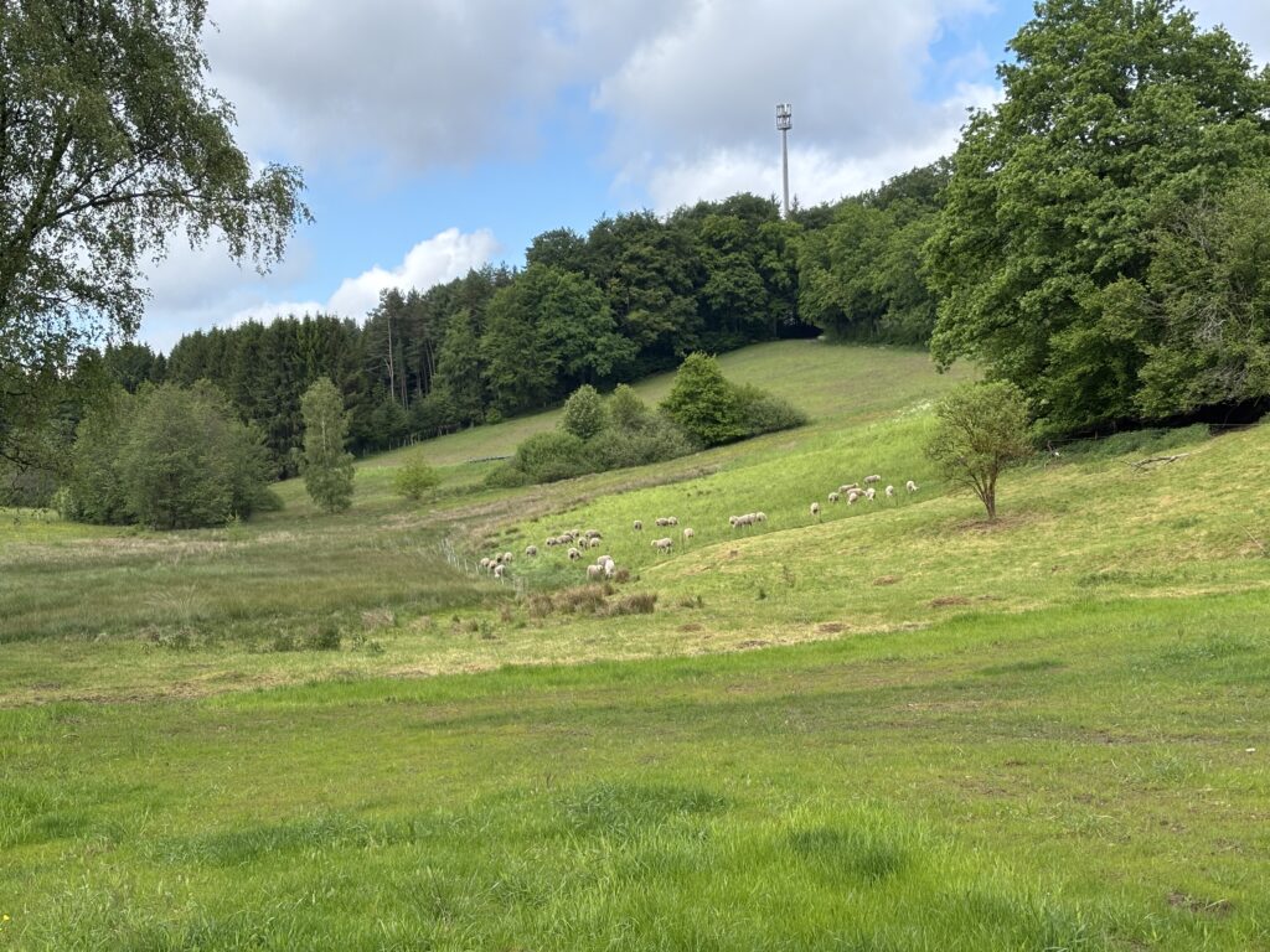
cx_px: 635
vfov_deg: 28.0
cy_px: 476
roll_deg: +1.7
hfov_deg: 36.8
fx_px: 1908
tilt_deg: +0.7
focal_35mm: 52
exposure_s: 1/1152
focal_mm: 5.96
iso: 32
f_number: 1.6
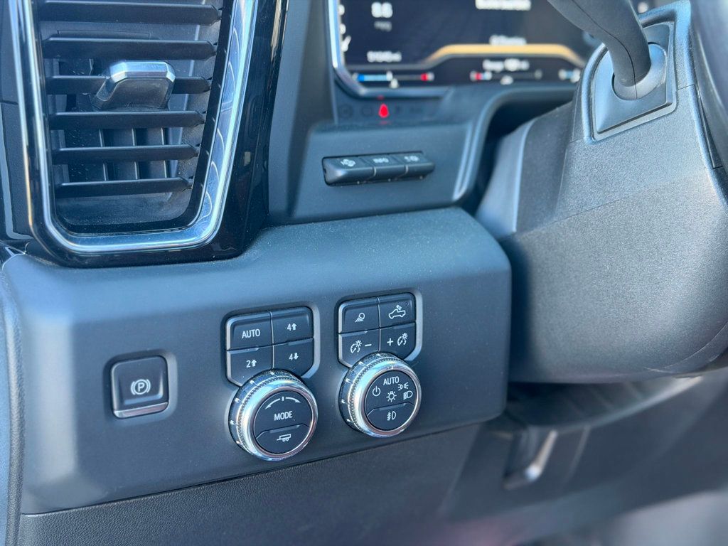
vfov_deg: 30.3
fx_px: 1009
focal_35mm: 48
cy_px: 273
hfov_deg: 39.7
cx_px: 364
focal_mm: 6.76
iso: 250
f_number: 1.78
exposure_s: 1/60
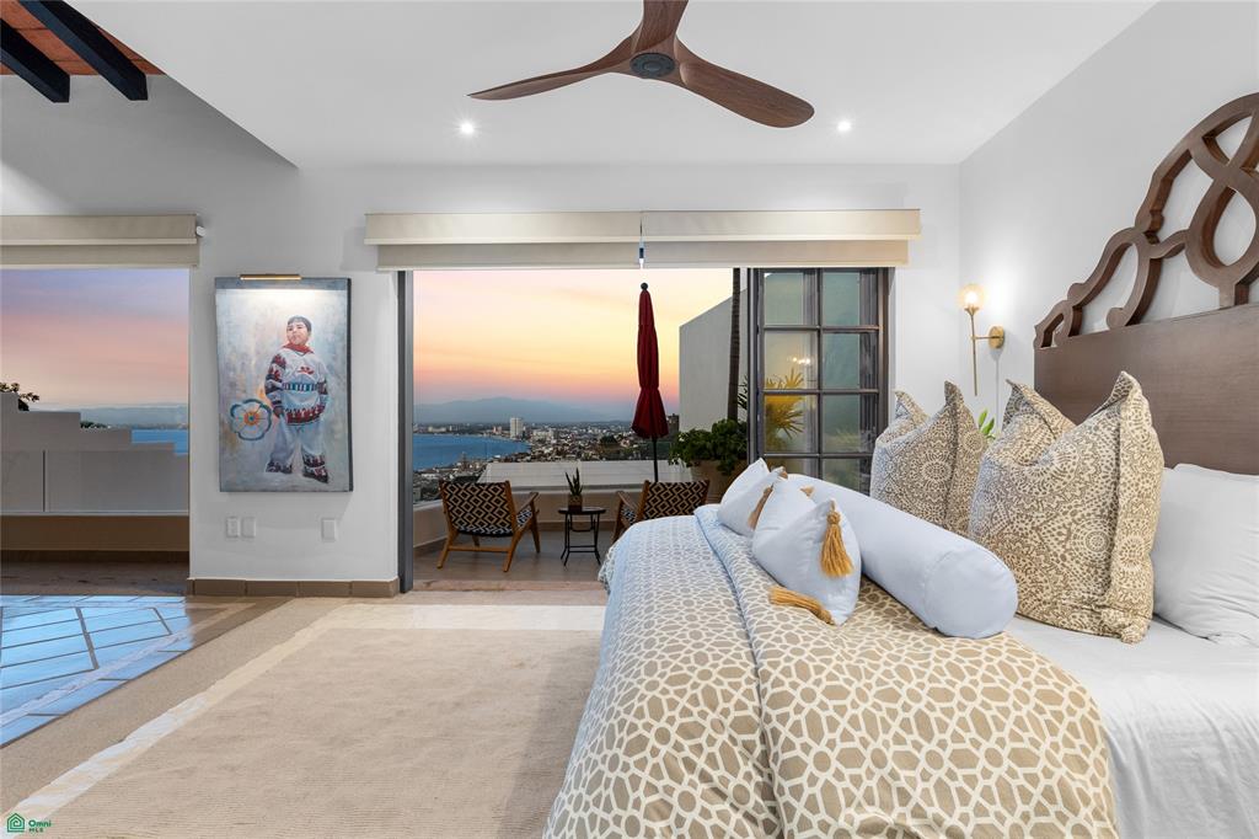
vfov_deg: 67.3
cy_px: 420
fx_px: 629
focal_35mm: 18
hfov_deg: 90.0
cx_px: 630
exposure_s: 1/2.5
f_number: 9
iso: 500
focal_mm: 12.3
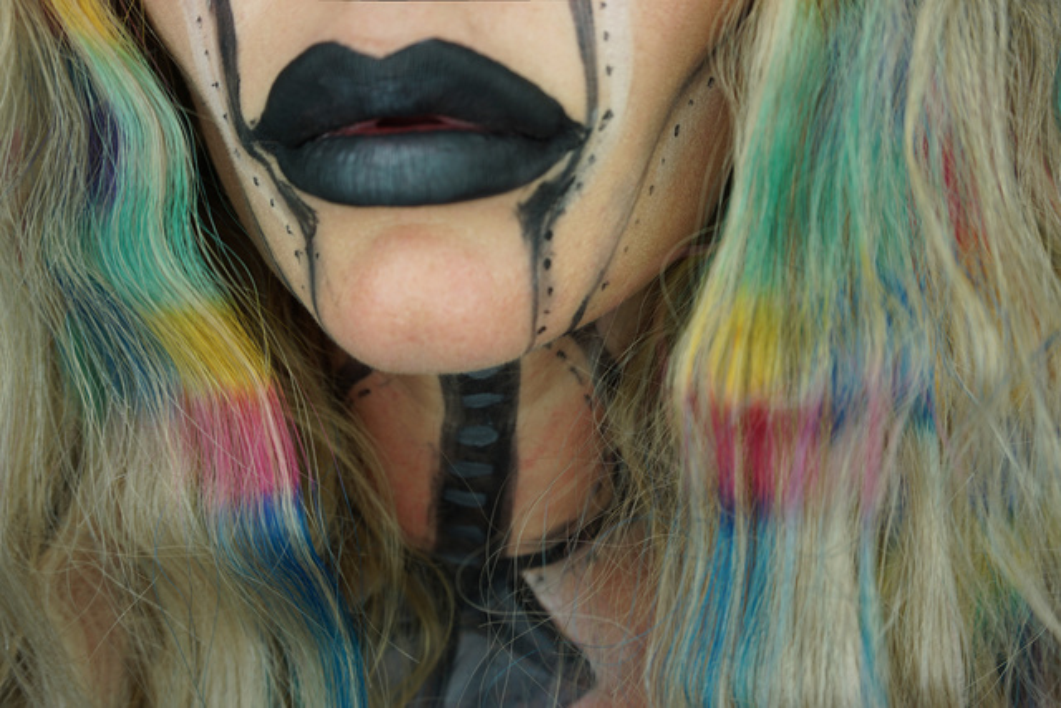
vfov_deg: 43.6
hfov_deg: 61.9
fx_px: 884
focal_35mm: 30
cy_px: 354
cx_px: 530
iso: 100
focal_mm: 20
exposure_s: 1/100
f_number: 5
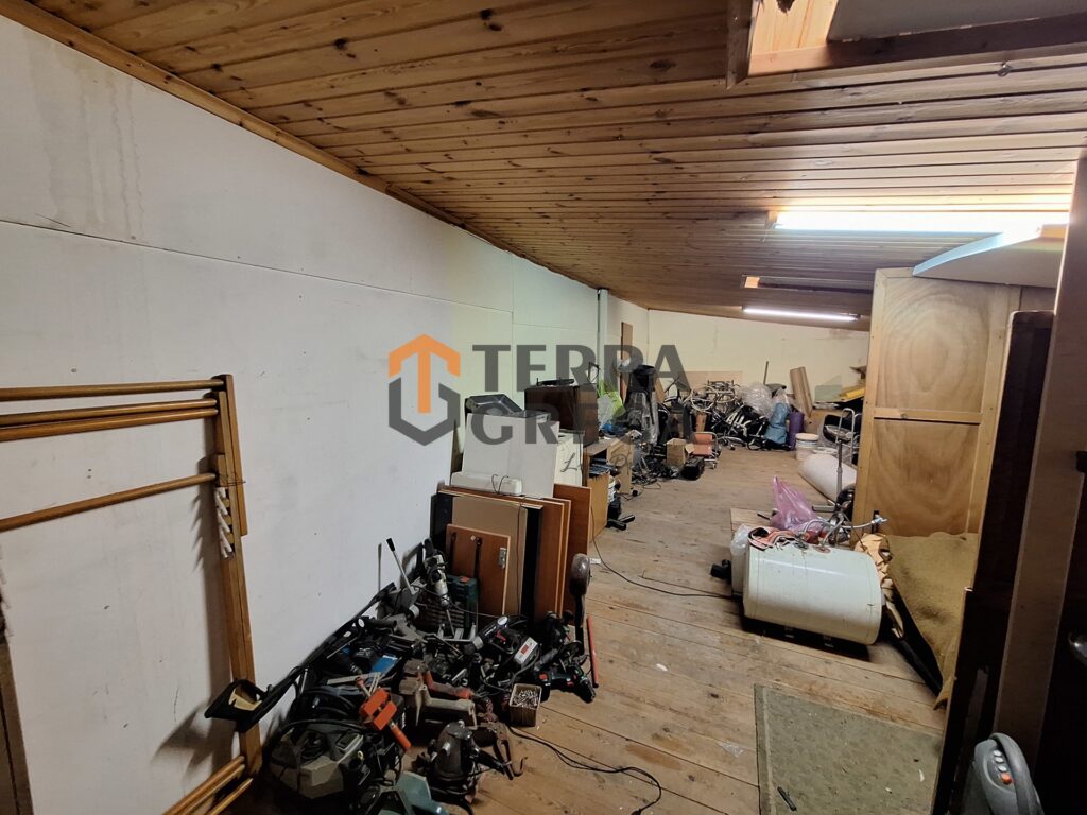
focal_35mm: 13
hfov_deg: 106.2
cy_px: 408
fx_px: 408
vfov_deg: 89.9
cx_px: 544
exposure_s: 1/25
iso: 250
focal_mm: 1.74
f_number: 2.2
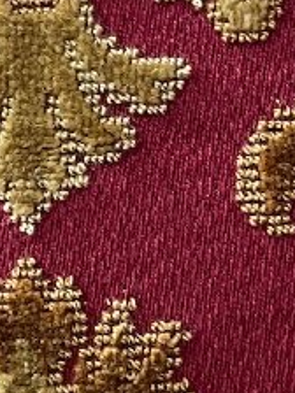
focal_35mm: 134
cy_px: 235
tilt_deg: -81.2
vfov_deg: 14.7
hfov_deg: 11.0
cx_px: 74
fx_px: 1523
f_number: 1.6
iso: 200
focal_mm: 5.1
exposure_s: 1/60
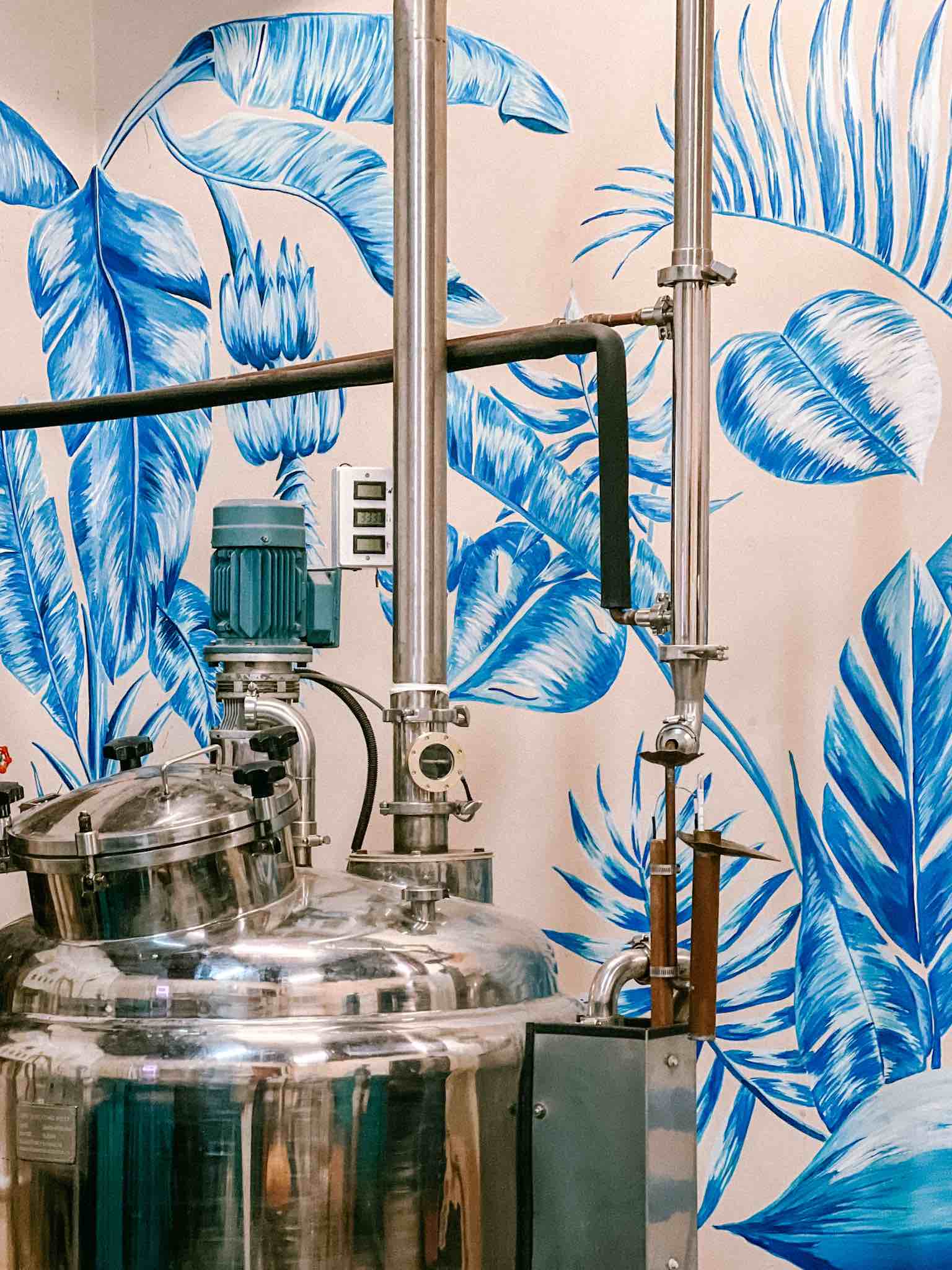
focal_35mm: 77
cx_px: 476
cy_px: 635
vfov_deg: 25.3
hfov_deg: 19.1
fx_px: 2824
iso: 400
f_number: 2.8
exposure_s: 1/25
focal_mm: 9
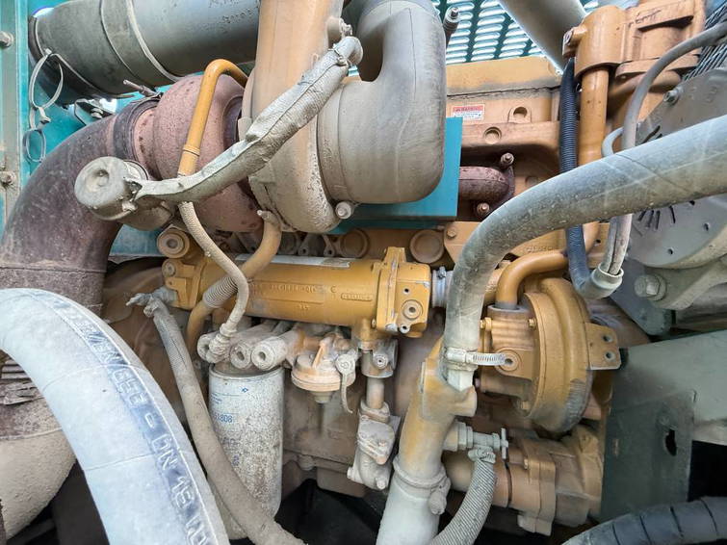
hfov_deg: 102.1
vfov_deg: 85.7
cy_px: 272
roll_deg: -0.2
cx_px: 364
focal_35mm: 14
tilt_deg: -2.1
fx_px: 294
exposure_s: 1/78
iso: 320
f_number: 2.2
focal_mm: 2.22
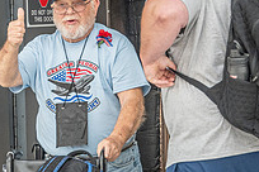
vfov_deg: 7.7
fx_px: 1288
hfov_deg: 11.4
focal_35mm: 179
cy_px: 123
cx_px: 47
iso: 800
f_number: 3.3
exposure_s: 1/400
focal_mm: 38
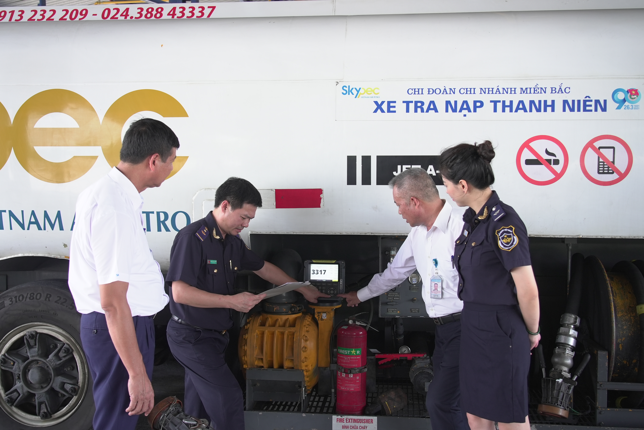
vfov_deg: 36.9
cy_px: 215
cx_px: 322
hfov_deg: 53.1
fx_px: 644
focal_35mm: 36
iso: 640
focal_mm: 36
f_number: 4.5
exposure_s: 1/250
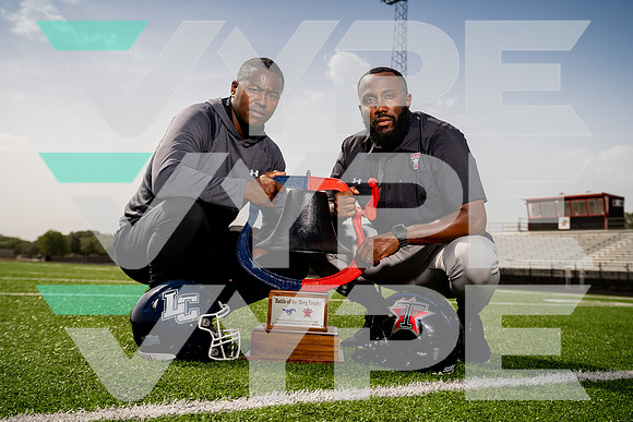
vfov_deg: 35.1
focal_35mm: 38
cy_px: 211
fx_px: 668
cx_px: 316
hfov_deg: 50.7
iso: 100
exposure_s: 1/1250
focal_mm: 38
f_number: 4.5
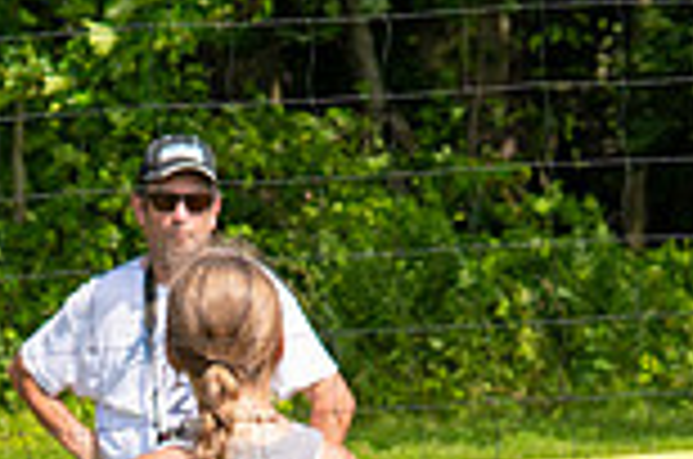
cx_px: 207
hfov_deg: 4.3
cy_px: 824
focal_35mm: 486
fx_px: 9336
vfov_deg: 2.8
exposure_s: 1/800
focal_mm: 86
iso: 200
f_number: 5.6
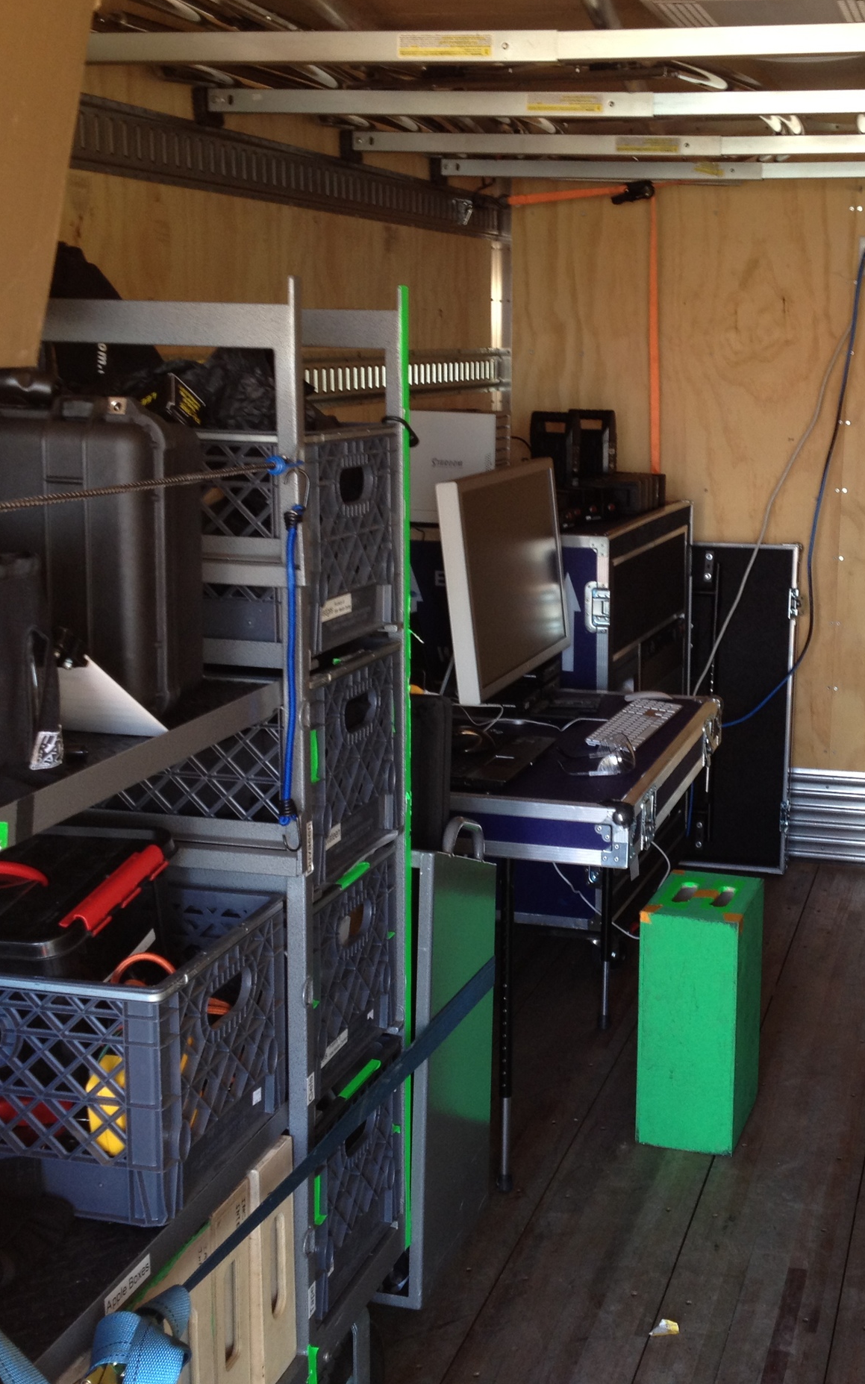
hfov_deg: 25.7
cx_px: 584
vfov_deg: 40.3
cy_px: 688
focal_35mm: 50
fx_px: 1886
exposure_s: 1/24
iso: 80
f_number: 2.4
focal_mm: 4.28
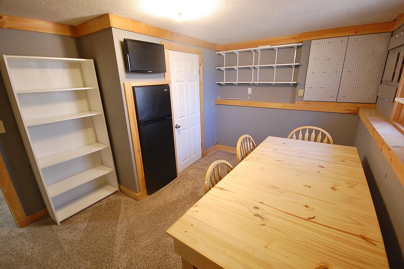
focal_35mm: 15
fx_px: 168
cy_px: 134
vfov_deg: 77.2
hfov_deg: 100.4
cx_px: 202
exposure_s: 1/15
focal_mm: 10
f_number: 4
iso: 800
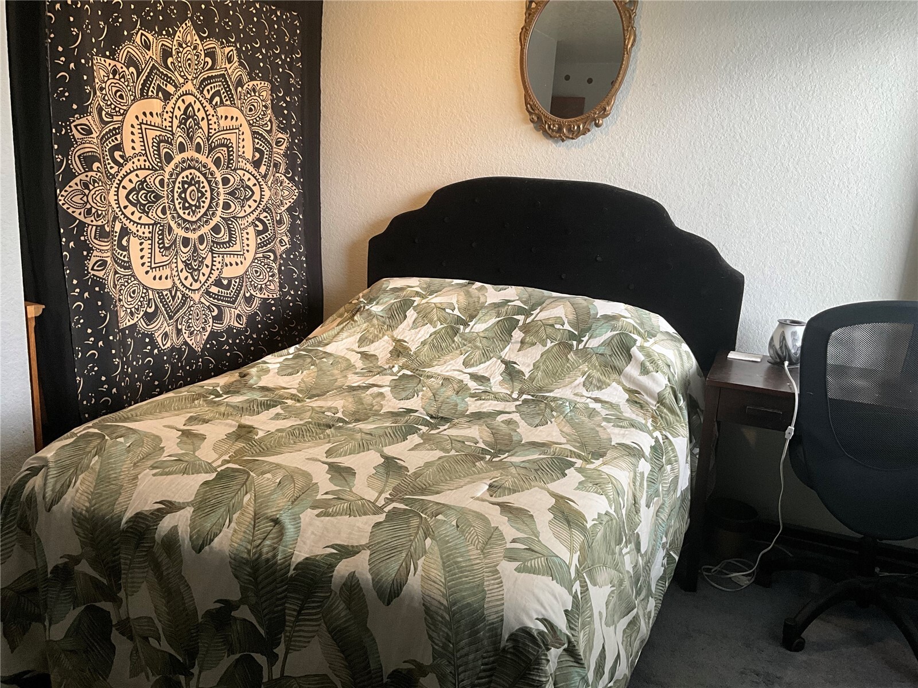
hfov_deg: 61.7
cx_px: 459
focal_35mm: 29
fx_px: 769
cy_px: 344
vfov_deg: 48.2
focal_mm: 3
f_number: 1.8
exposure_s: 1/68
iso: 64
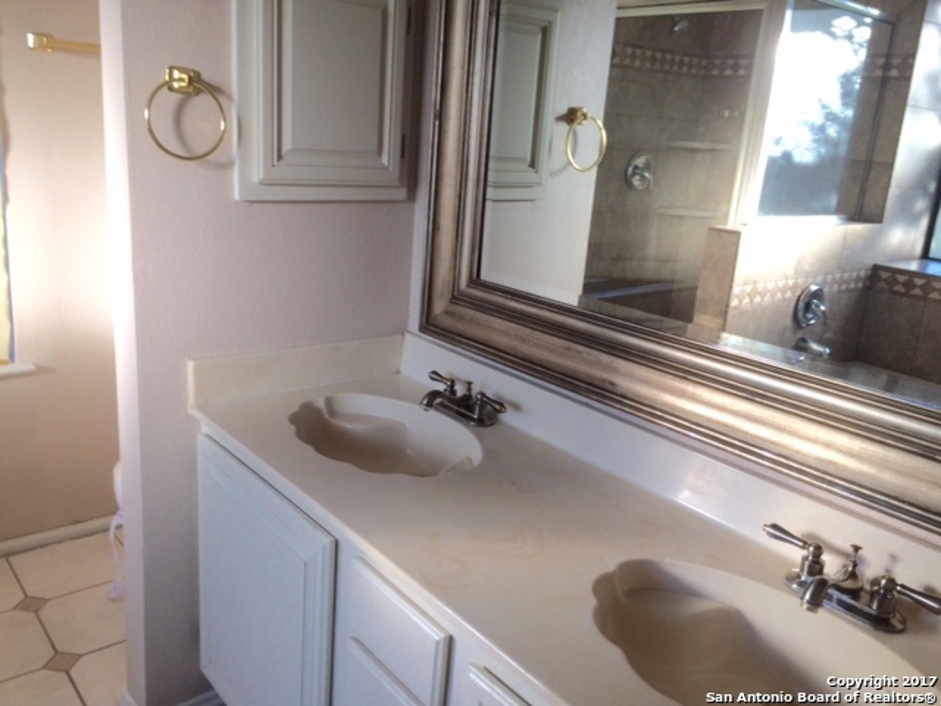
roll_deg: -4.7
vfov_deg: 48.2
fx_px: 788
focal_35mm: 29
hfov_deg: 61.7
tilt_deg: -15.8
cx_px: 470
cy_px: 353
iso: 40
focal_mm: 4.15
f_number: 2.2
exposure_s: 1/60
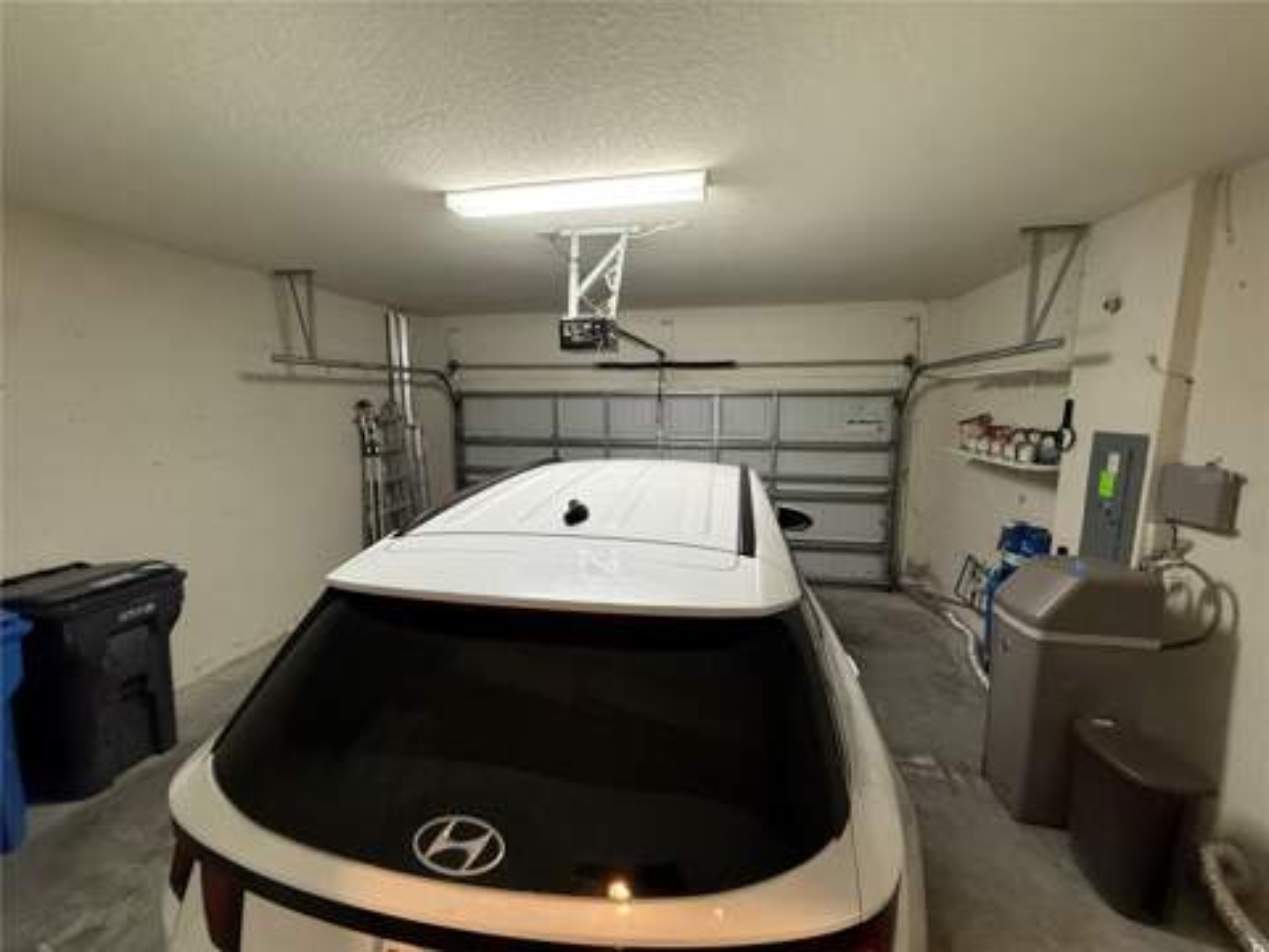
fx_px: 513
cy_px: 476
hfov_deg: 102.1
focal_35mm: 14
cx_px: 634
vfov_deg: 85.7
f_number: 2.2
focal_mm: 2.22
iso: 400
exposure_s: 1/60
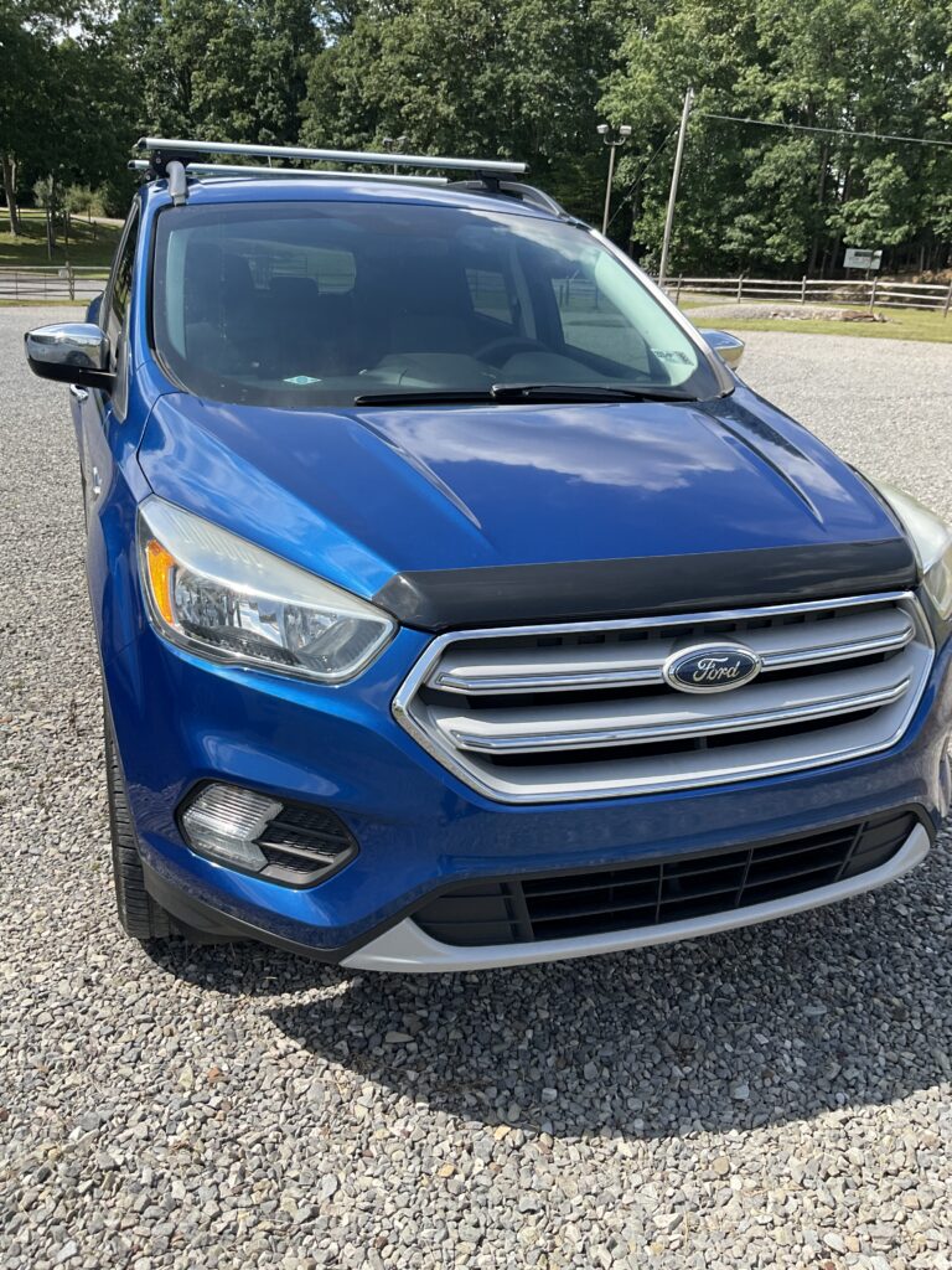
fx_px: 1063
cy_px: 635
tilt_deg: -20.0
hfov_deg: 48.2
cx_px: 476
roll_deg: -4.0
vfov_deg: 61.7
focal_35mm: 29
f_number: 1.8
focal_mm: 3
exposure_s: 1/978
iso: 16
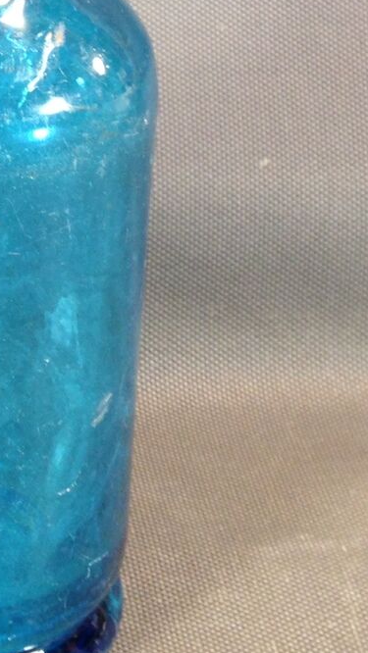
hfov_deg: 11.0
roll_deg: -1.1
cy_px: 67
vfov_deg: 19.4
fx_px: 1872
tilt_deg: -22.8
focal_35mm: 108
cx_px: -63
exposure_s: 1/20
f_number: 2.4
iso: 80
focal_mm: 4.12
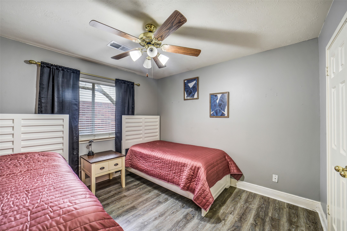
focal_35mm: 14
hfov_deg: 104.2
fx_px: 135
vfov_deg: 81.2
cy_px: 116
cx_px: 174
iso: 500
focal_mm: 14
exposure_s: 1/4
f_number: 11
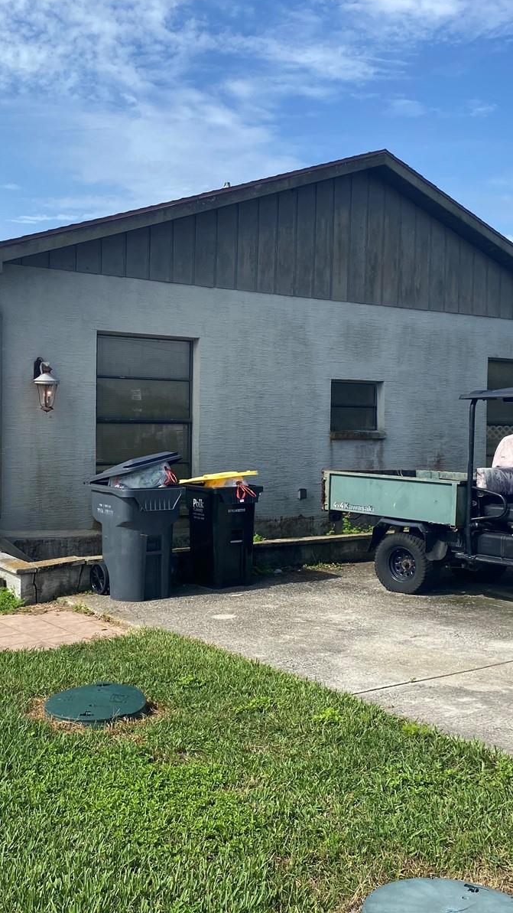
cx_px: 170
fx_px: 919
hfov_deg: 31.0
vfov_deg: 52.8
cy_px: 455
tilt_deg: -1.5
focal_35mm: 38
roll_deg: -0.6
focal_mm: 4.25
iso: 32
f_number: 1.8
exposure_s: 1/2817
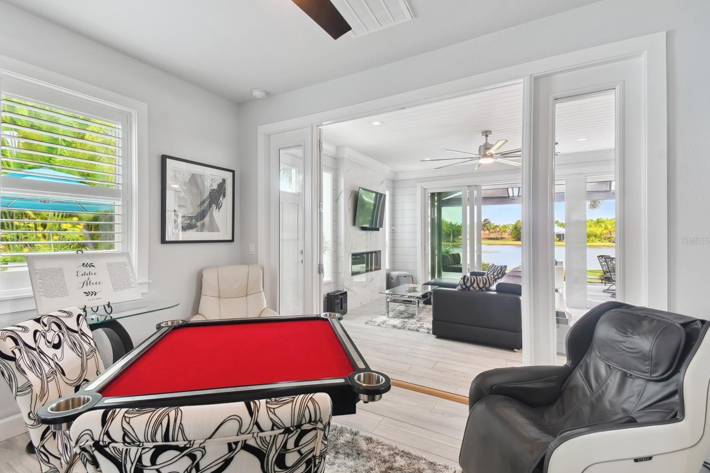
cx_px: 346
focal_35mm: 16
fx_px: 315
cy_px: 241
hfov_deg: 96.7
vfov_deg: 73.7
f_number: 7.1
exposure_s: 1/6
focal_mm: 10
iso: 100
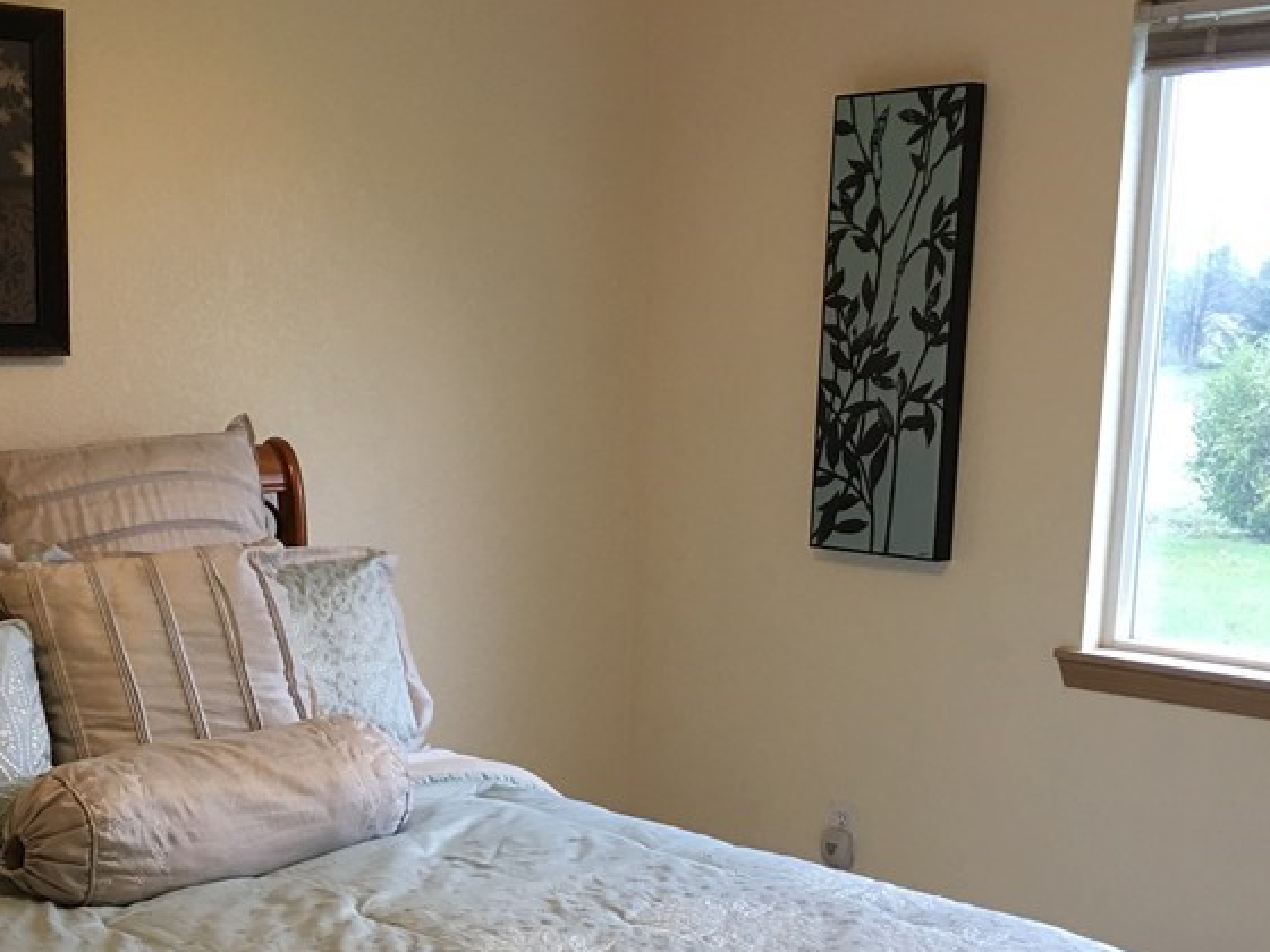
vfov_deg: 27.2
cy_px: 703
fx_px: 1944
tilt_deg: -9.6
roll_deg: -0.5
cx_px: 315
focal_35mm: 53
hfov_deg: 35.4
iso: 40
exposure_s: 1/30
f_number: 2.2
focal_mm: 4.15
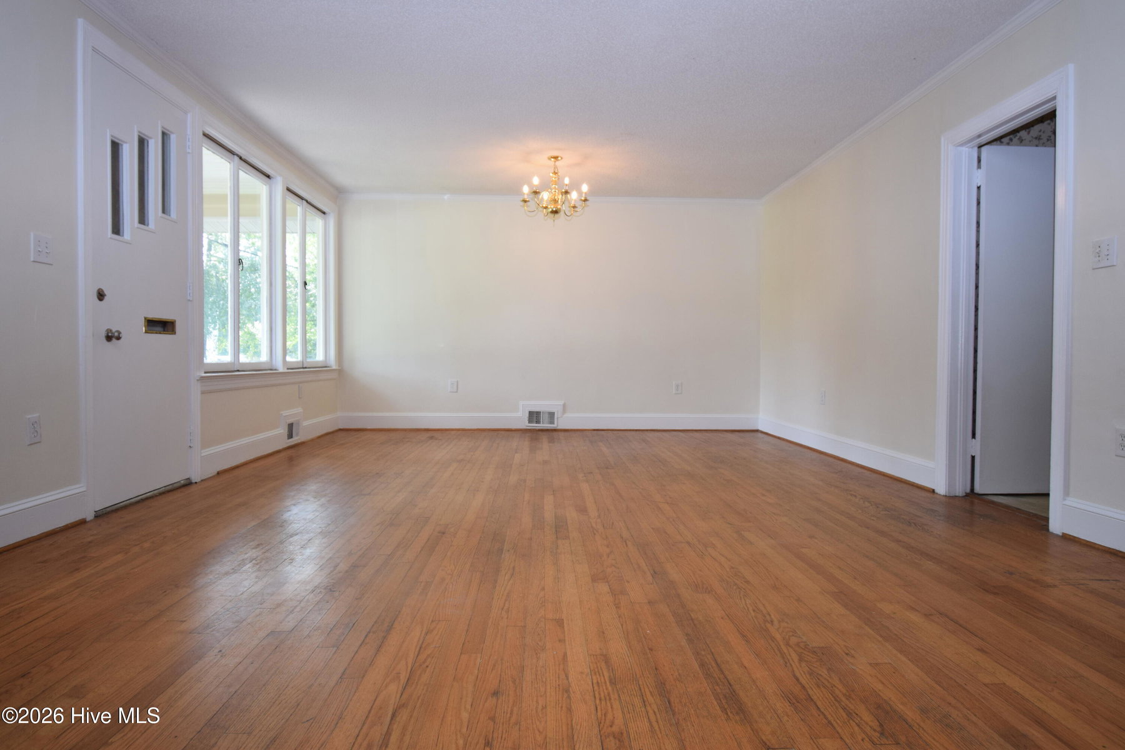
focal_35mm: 21
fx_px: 656
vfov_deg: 59.5
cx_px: 562
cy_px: 375
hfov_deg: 81.2
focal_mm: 14
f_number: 5
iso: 400
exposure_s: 1/60
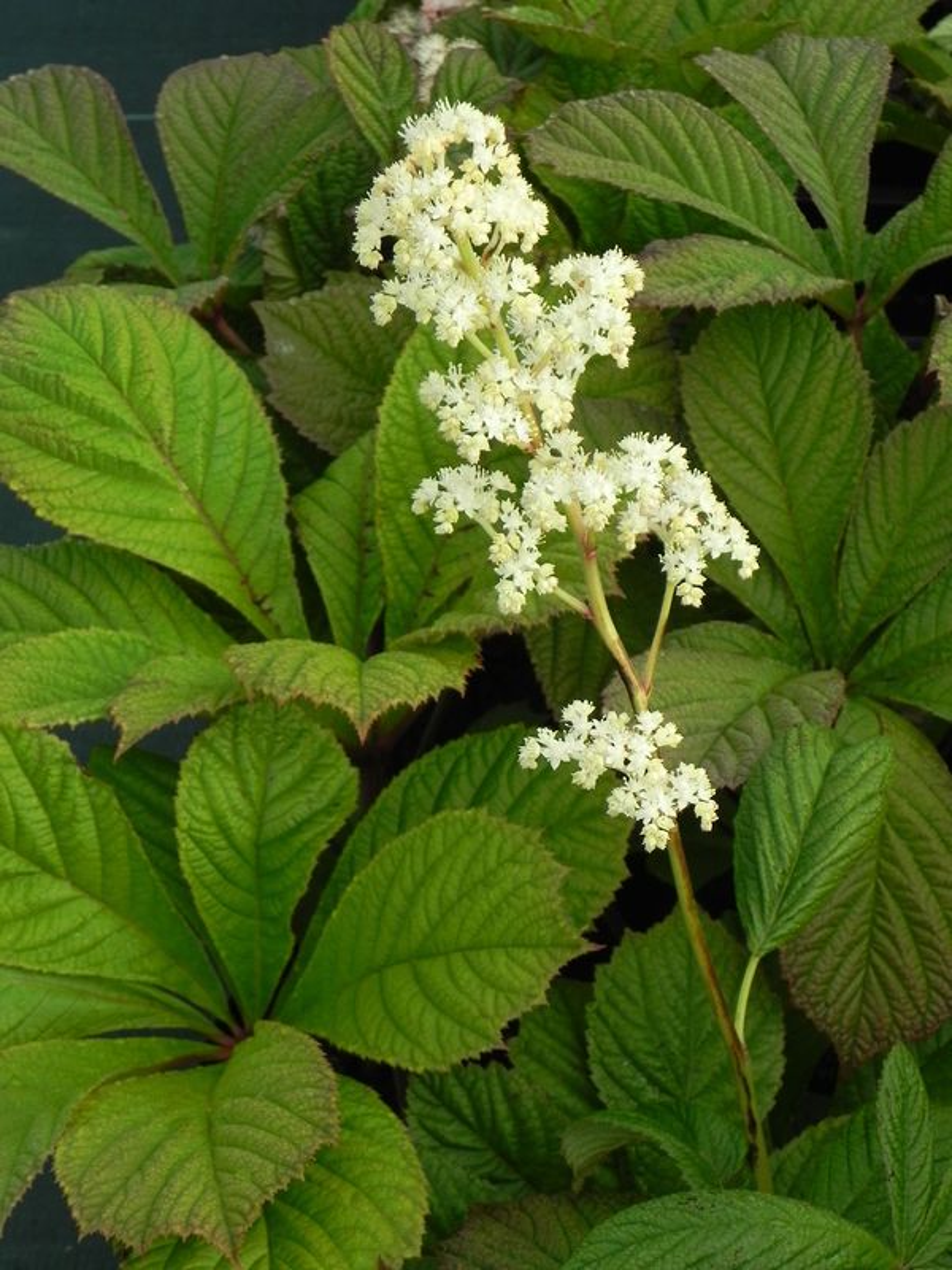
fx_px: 3484
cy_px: 635
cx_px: 476
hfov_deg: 15.6
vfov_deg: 20.7
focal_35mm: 95
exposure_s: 1/400
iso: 160
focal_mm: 16.9
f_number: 4.5
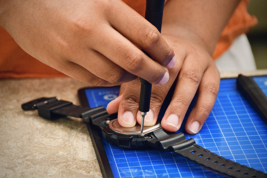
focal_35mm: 405
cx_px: 134
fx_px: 3003
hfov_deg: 5.1
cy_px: 89
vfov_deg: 3.4
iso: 6400
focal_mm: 270
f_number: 6.3
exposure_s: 1/125
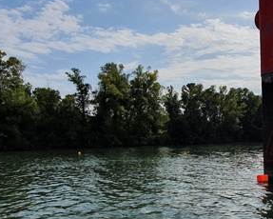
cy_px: 139
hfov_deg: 50.4
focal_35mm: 35
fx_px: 283
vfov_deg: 41.9
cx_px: 186
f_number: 2.2
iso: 50
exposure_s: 1/3920
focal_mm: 1.8
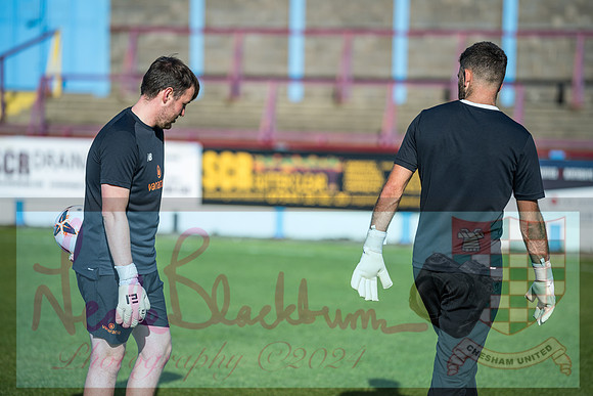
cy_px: 198
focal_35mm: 135
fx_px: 2224
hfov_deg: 15.2
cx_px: 296
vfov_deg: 10.2
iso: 50
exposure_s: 1/3200
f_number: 2
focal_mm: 135
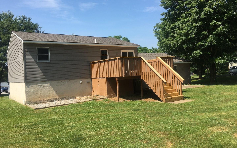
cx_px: 119
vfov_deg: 40.6
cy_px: 69
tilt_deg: +1.4
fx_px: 200
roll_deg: +2.5
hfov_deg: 61.2
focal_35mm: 31
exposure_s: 1/1282
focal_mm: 4.15
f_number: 2.2
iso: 25
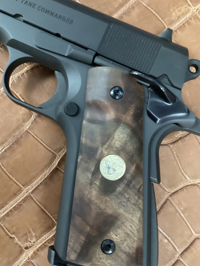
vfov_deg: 47.8
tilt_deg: -85.8
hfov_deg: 36.8
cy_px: 139
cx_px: 95
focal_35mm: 39
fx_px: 300
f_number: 2.4
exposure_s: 1/30
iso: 400
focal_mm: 3.3
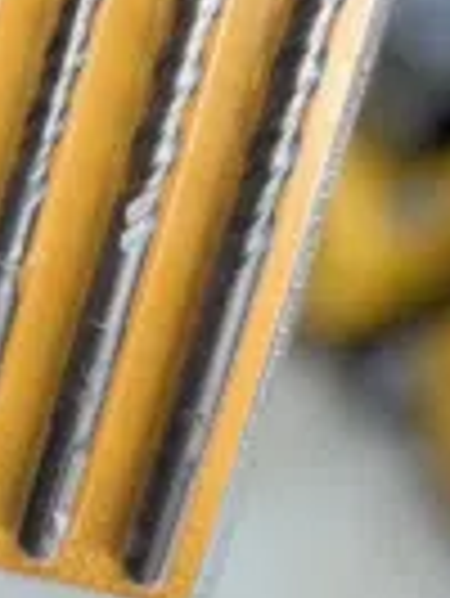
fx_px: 1350
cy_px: -108
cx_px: 86
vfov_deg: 23.1
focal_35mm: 78
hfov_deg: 18.7
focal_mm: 5.7
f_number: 1.5
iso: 32
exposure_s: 1/142
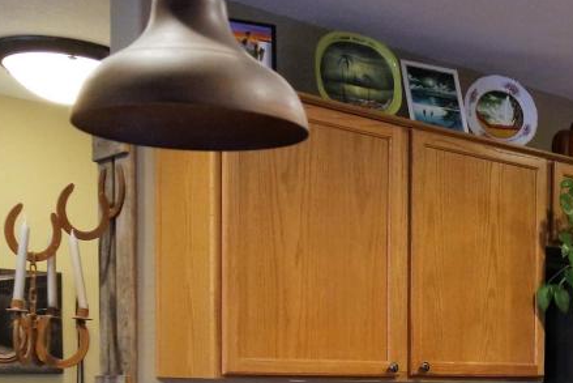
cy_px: 434
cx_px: 548
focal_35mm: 63
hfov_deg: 30.1
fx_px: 1003
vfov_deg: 20.5
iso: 1600
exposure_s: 1/30
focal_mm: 9
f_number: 3.5
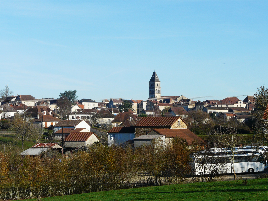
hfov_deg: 18.0
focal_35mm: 109
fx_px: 844
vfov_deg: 13.6
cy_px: 100
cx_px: 134
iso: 100
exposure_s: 1/400
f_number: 6.3
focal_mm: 18
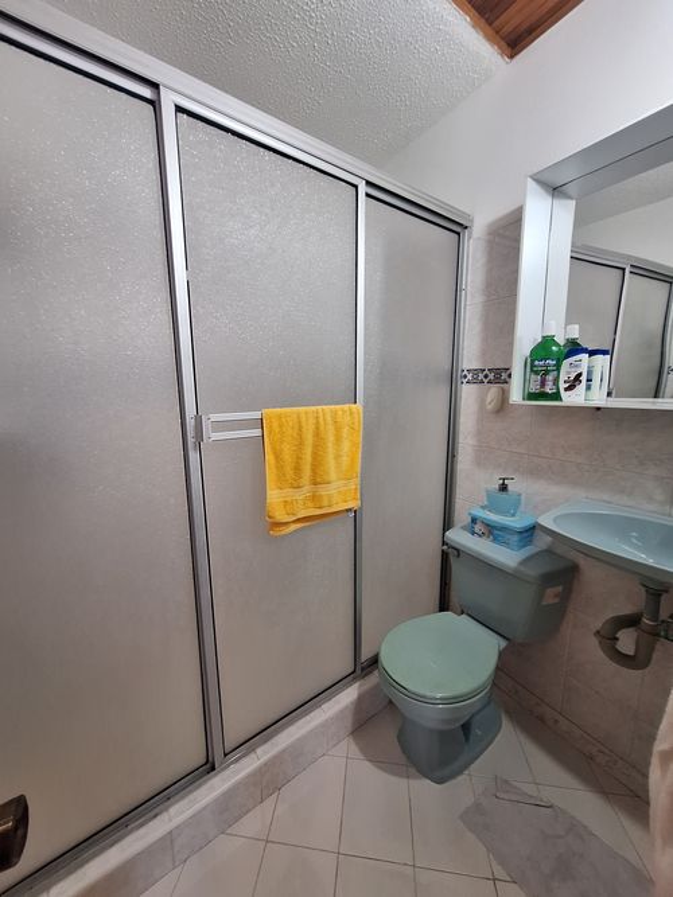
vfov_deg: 106.2
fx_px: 337
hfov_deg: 89.9
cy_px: 448
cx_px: 336
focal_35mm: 13
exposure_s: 1/30
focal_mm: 1.74
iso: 200
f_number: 2.2
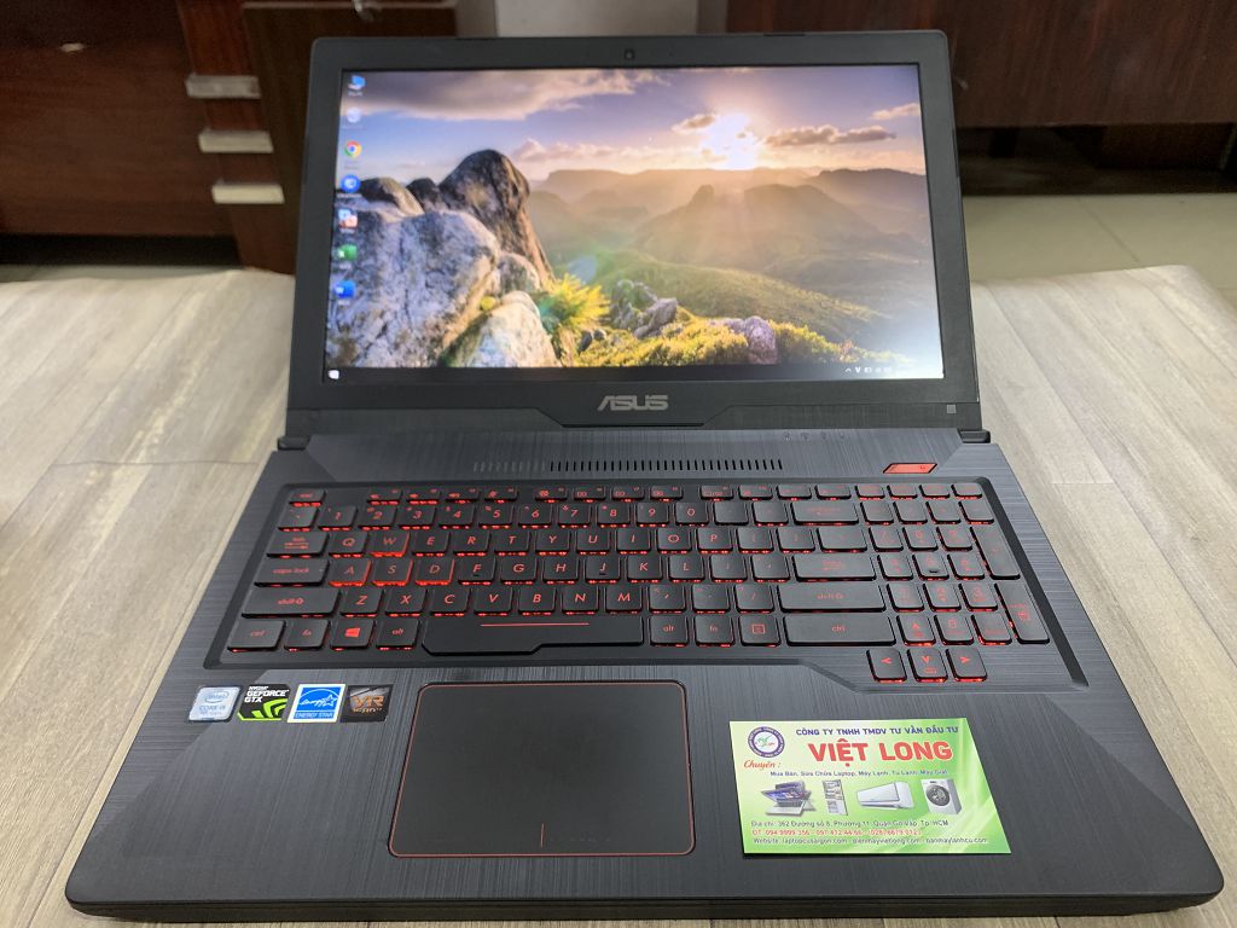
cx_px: 618
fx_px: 929
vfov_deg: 53.1
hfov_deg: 67.3
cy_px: 464
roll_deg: +1.0
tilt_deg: -36.5
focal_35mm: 26
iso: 320
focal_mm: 4.25
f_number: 1.8
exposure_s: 1/40
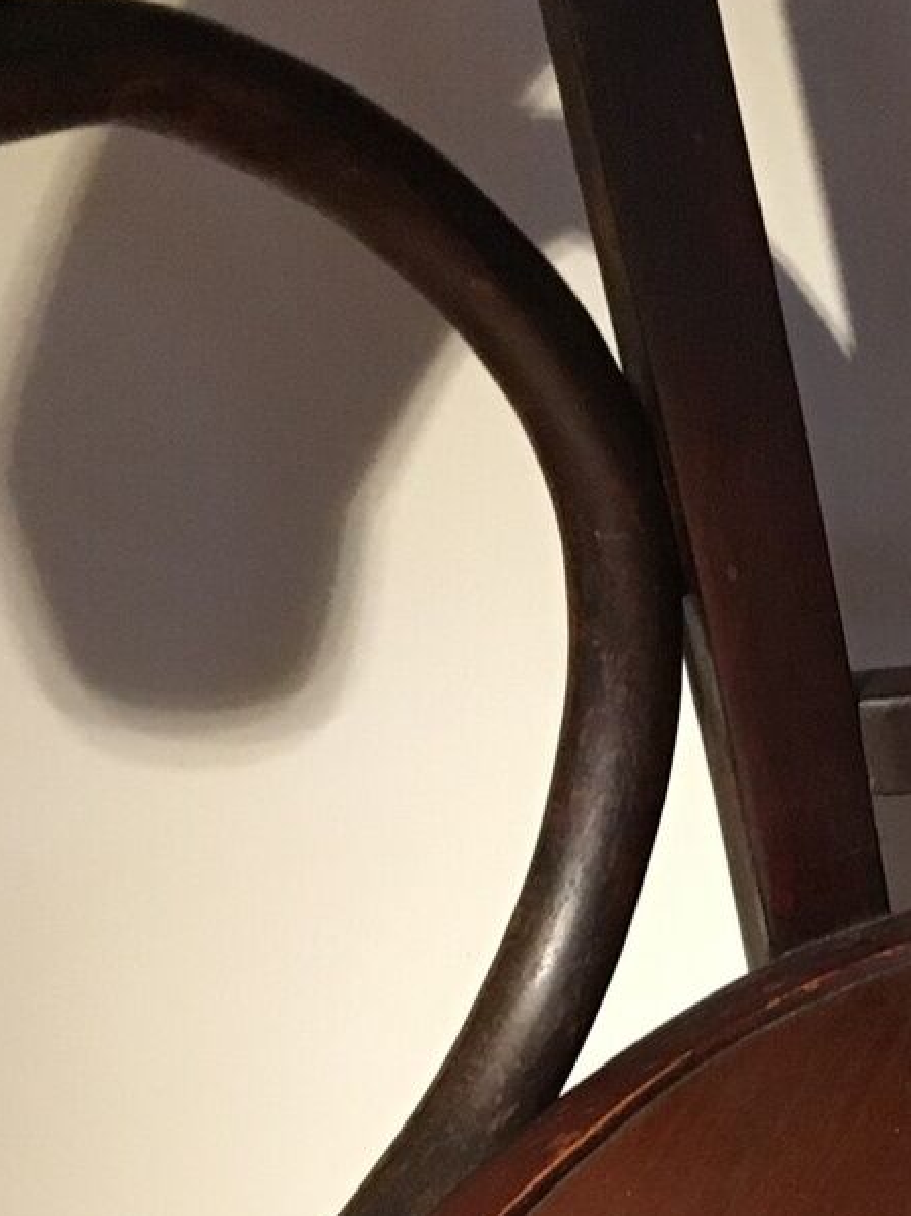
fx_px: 3406
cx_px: 1350
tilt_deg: -42.2
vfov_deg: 19.3
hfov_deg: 14.3
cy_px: 1358
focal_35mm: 97
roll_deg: +8.3
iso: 200
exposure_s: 1/33
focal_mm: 4.15
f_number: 2.2
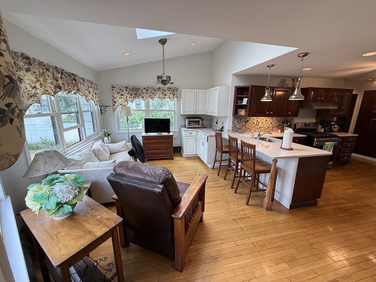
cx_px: 188
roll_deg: -1.3
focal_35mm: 14
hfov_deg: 102.1
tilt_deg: -12.7
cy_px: 141
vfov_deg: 85.7
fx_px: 152
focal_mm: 2.22
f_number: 2.2
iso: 160
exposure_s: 1/120
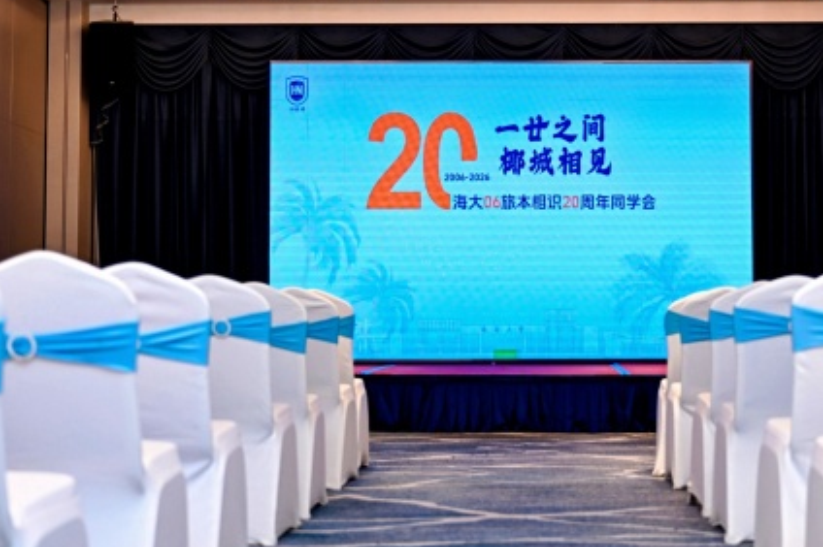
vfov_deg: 19.9
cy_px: 204
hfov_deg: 29.6
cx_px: 505
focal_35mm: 68
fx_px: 1553
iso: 200
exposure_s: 1/125
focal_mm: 48
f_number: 2.8
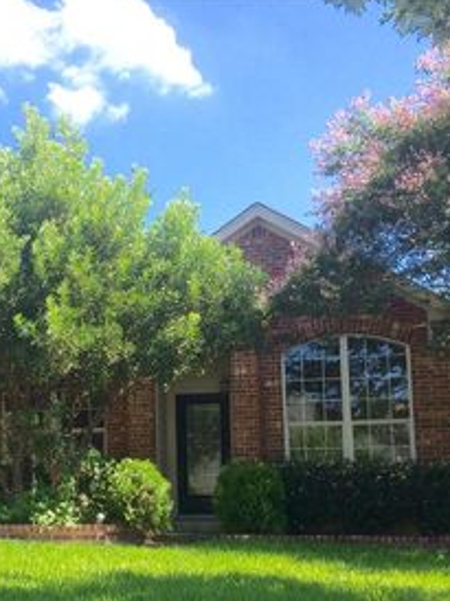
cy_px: 402
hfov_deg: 26.4
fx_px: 920
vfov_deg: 35.8
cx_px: 31
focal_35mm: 53
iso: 32
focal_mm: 4.15
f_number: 2.2
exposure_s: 1/933
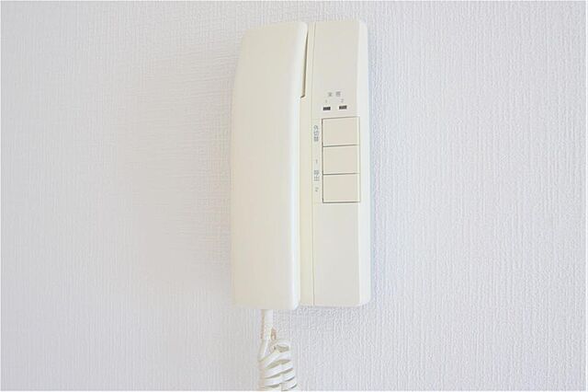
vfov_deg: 36.8
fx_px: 588
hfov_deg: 53.2
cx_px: 294
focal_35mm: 36
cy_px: 196
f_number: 4.5
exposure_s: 1/40
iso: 100
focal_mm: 24
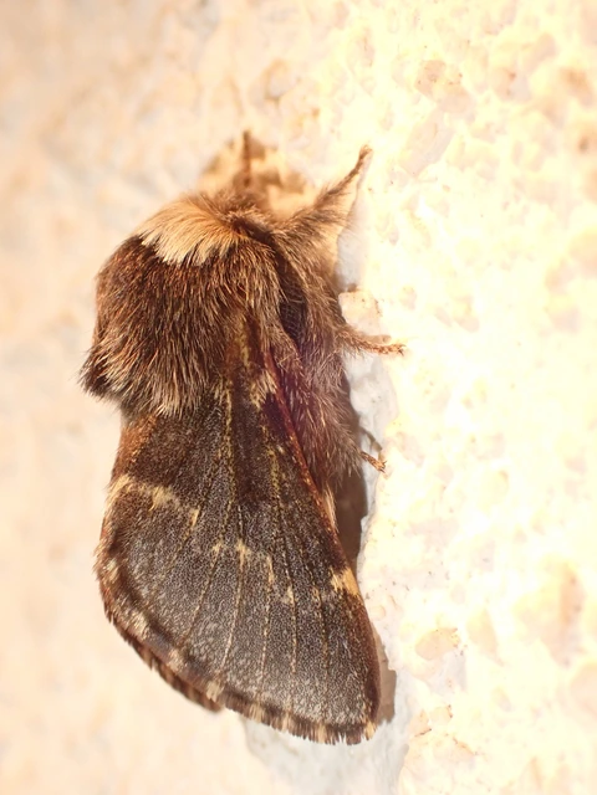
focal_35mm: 67
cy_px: 398
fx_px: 1541
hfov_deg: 21.9
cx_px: 298
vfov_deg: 29.0
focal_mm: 11.88
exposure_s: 1/250
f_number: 5
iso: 800
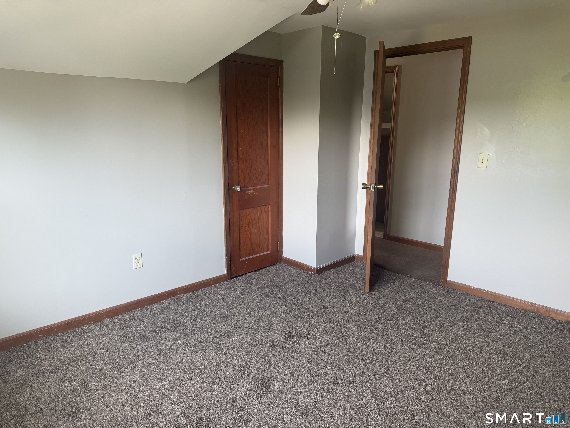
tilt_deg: -12.9
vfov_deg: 56.8
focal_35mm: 24
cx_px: 285
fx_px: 395
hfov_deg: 71.6
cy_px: 214
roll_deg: +0.6
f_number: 1.78
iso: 200
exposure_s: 1/92
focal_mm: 6.76
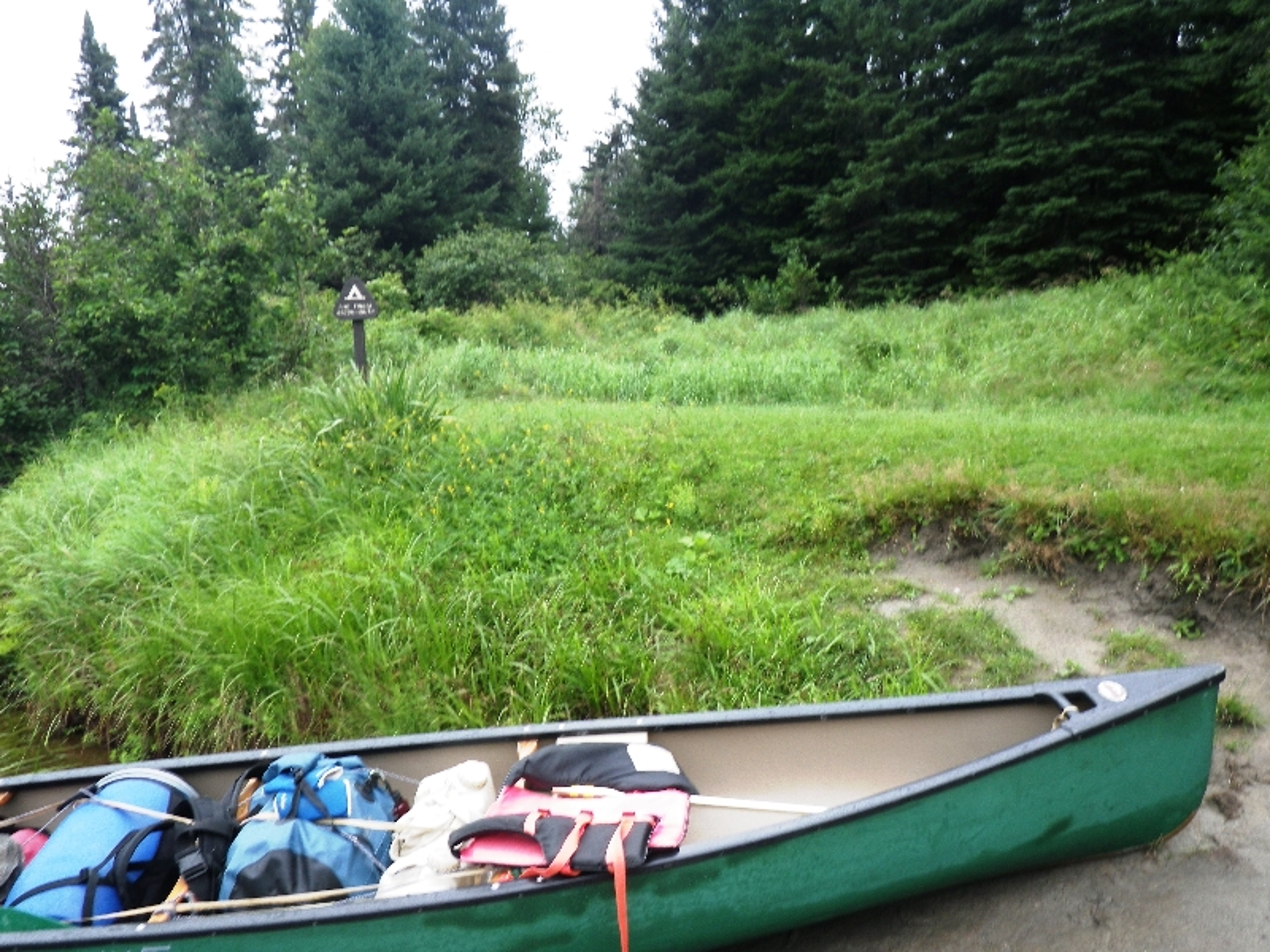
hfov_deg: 63.4
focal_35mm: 28
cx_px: 635
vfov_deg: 49.7
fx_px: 1027
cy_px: 476
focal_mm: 5
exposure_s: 1/60
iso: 80
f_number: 3.5
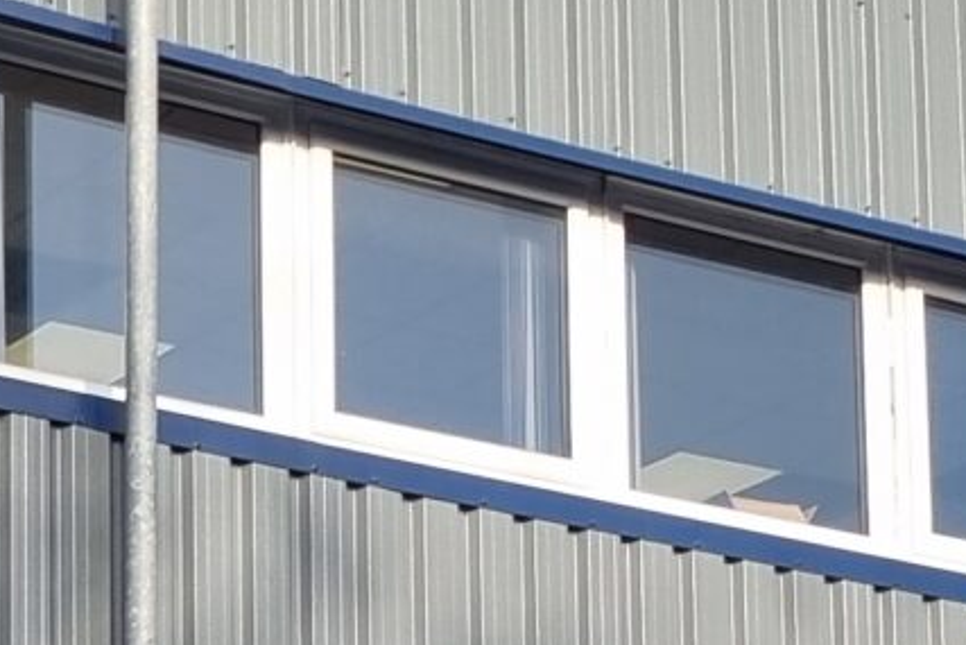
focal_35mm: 162
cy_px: 1254
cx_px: 346
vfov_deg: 8.1
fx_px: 4348
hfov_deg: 12.7
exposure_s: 1/2272
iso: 50
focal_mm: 5.4
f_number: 1.8
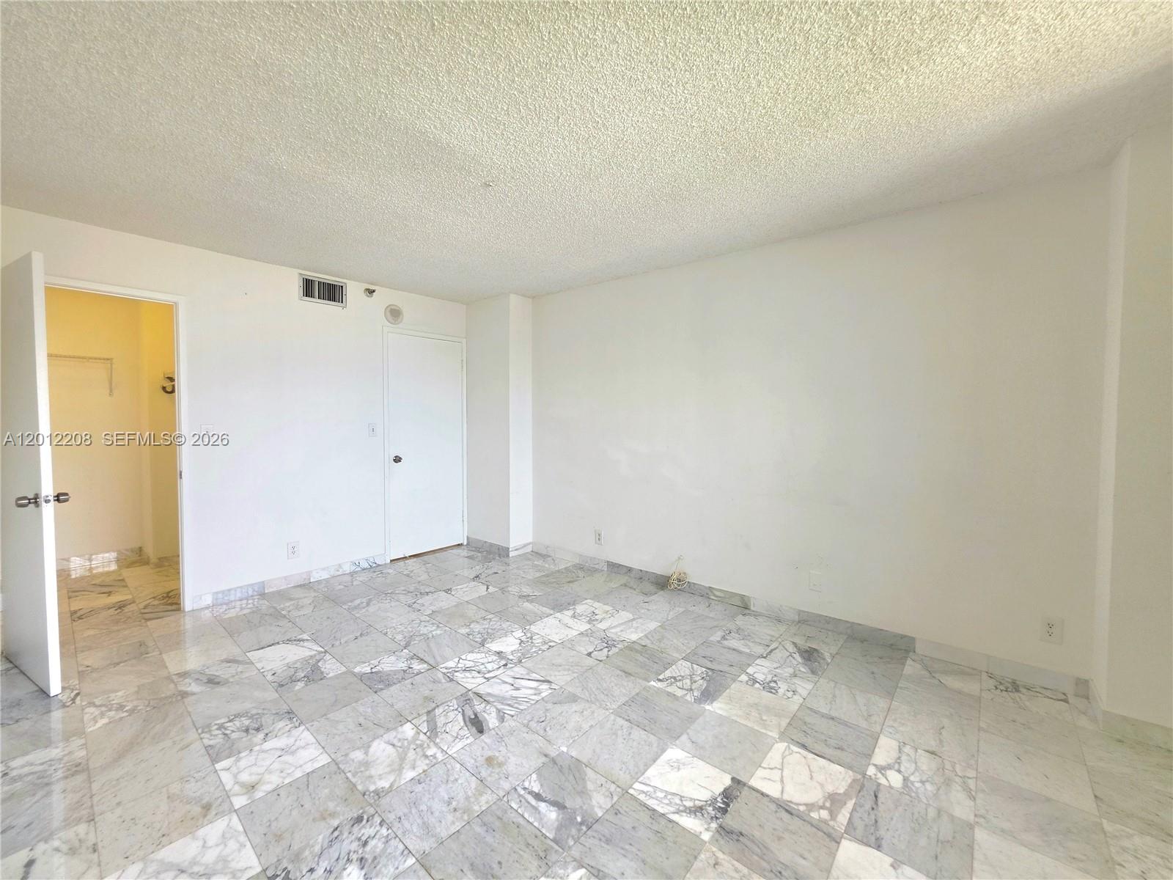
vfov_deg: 89.9
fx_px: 441
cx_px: 586
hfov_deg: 106.2
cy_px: 440
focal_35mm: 13
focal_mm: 2.2
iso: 80
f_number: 1.9
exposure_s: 1/120
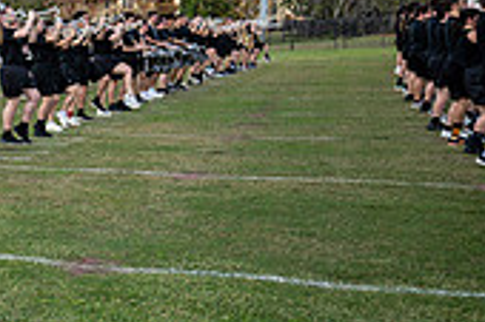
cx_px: -300
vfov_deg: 16.6
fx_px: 1104
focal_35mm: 82
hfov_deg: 20.2
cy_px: 141
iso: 125
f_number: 2.8
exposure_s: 1/1250
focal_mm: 24
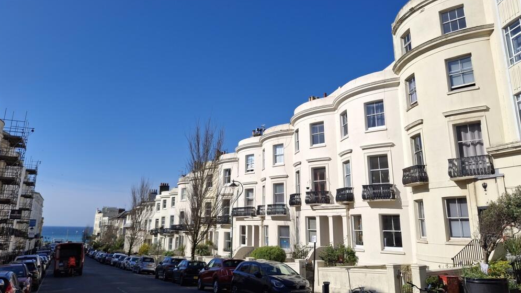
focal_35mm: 28
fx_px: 387
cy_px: 109
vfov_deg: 41.2
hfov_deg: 67.9
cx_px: 261
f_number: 1.8
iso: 32
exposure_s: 1/3205
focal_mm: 4.69
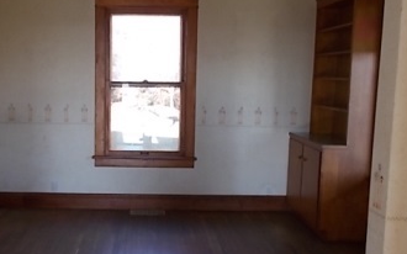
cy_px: 142
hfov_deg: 40.7
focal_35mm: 49
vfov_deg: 26.3
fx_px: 543
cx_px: 148
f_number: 3.6
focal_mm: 6
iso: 80
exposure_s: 1/25
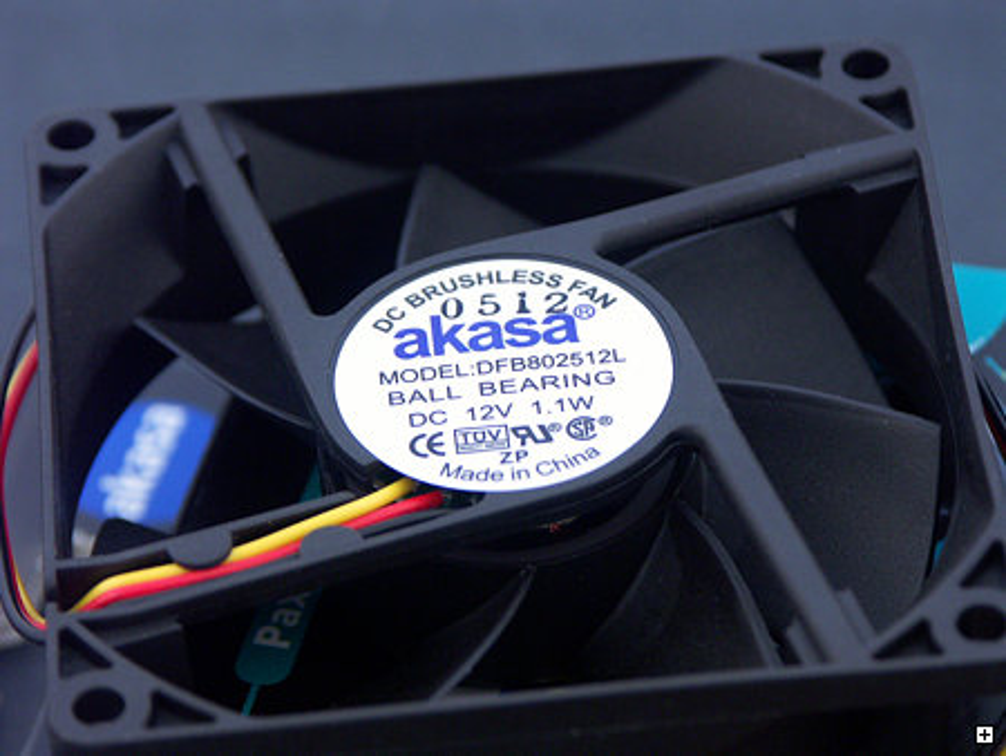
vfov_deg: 7.4
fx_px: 5815
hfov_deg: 9.9
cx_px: 503
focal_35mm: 200
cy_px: 378
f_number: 3.5
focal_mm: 50.69
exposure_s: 1/50
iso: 200
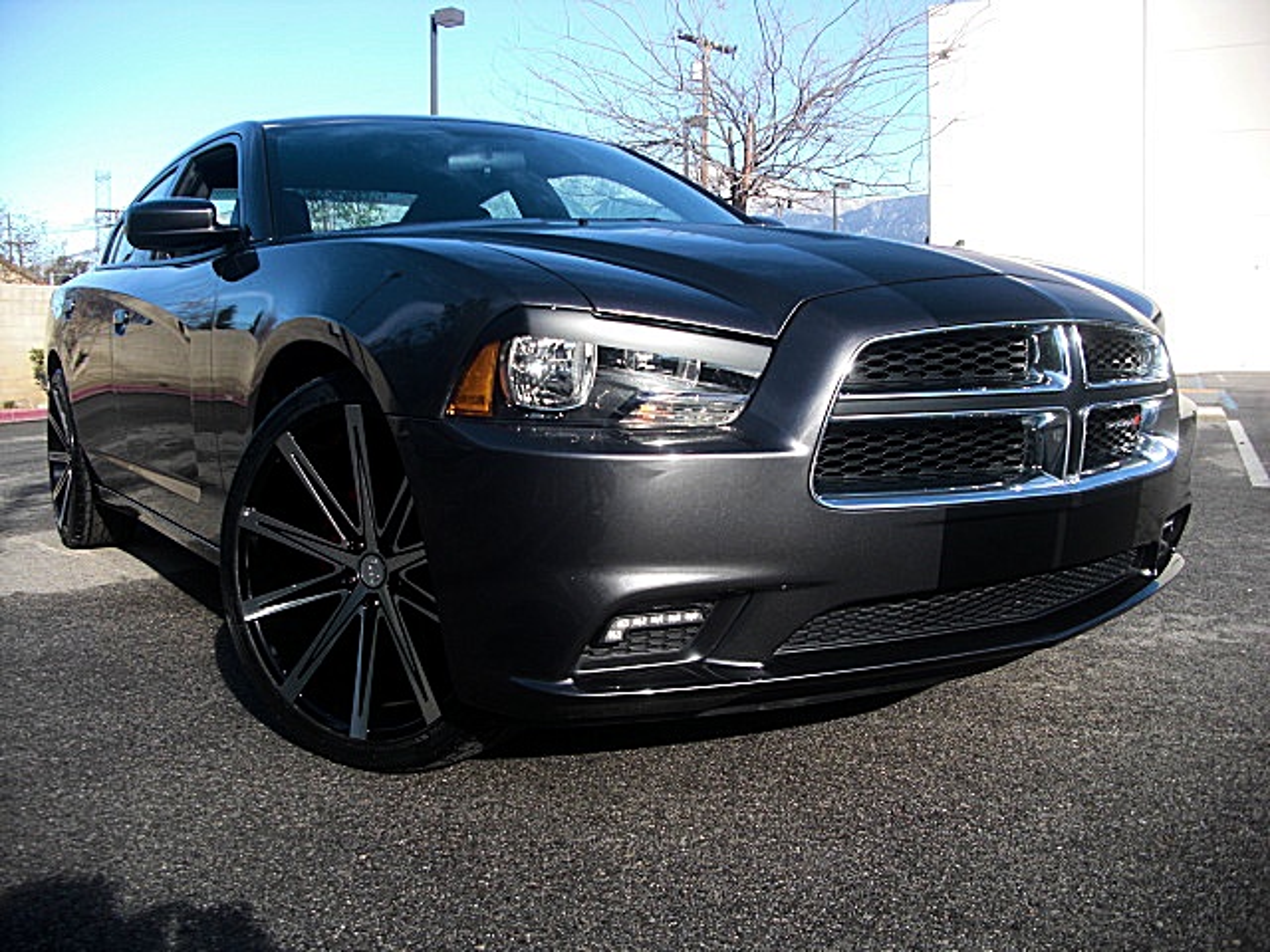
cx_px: 635
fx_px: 1321
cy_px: 476
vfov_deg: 39.7
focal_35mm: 36
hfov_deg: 51.4
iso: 50
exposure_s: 1/320
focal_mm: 6.3
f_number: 2.8
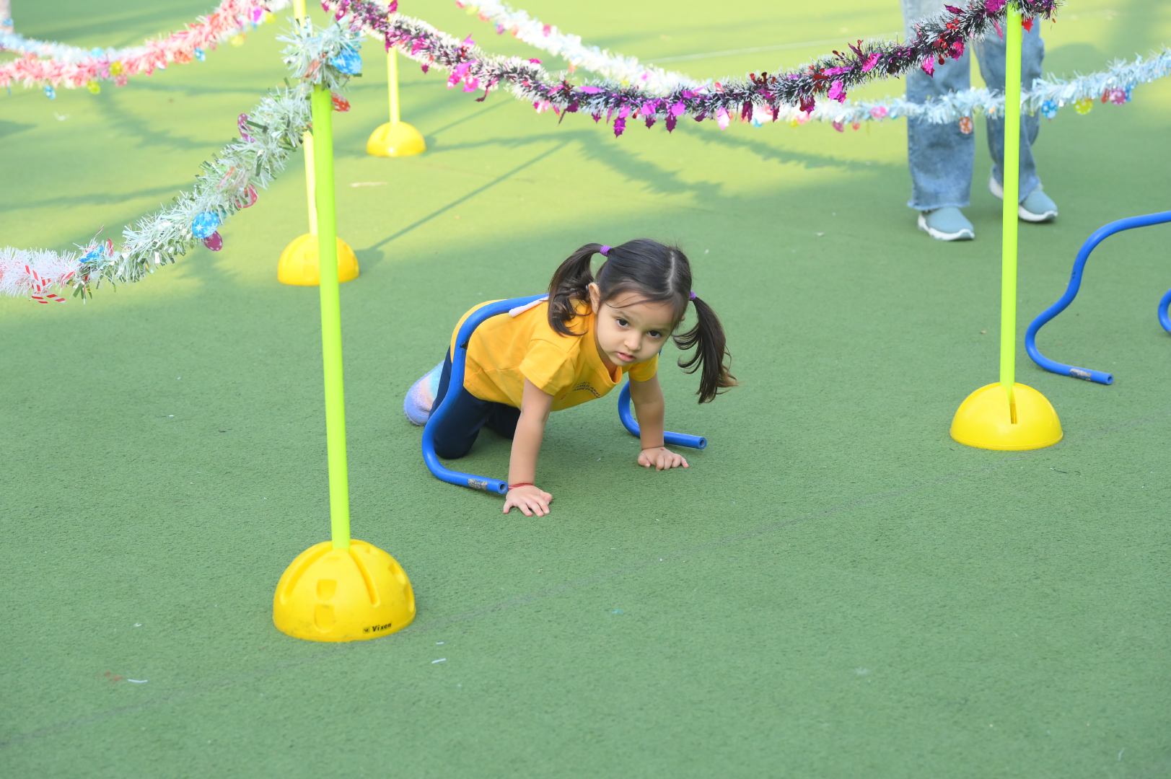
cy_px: 390
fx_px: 2015
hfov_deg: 32.4
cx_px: 586
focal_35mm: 62
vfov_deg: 21.9
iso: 1000
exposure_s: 1/800
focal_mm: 62
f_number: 4.5
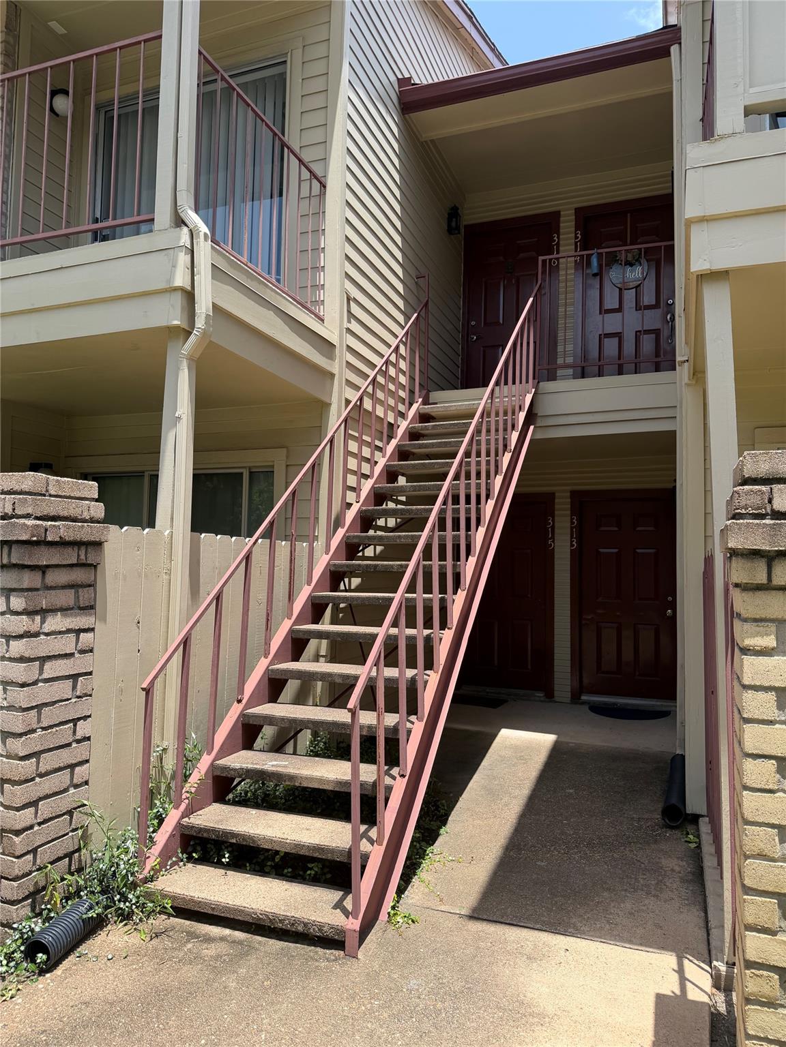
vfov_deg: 71.6
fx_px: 727
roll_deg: -1.4
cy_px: 524
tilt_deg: +2.7
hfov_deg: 56.8
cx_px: 393
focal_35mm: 24
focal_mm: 6.76
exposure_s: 1/1949
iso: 80
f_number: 1.78
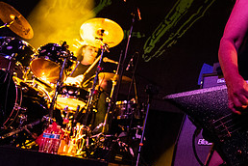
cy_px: 78
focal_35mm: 54
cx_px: 228
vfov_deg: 25.1
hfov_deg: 34.6
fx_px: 372
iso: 3200
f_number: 3.2
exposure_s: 1/125
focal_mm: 24
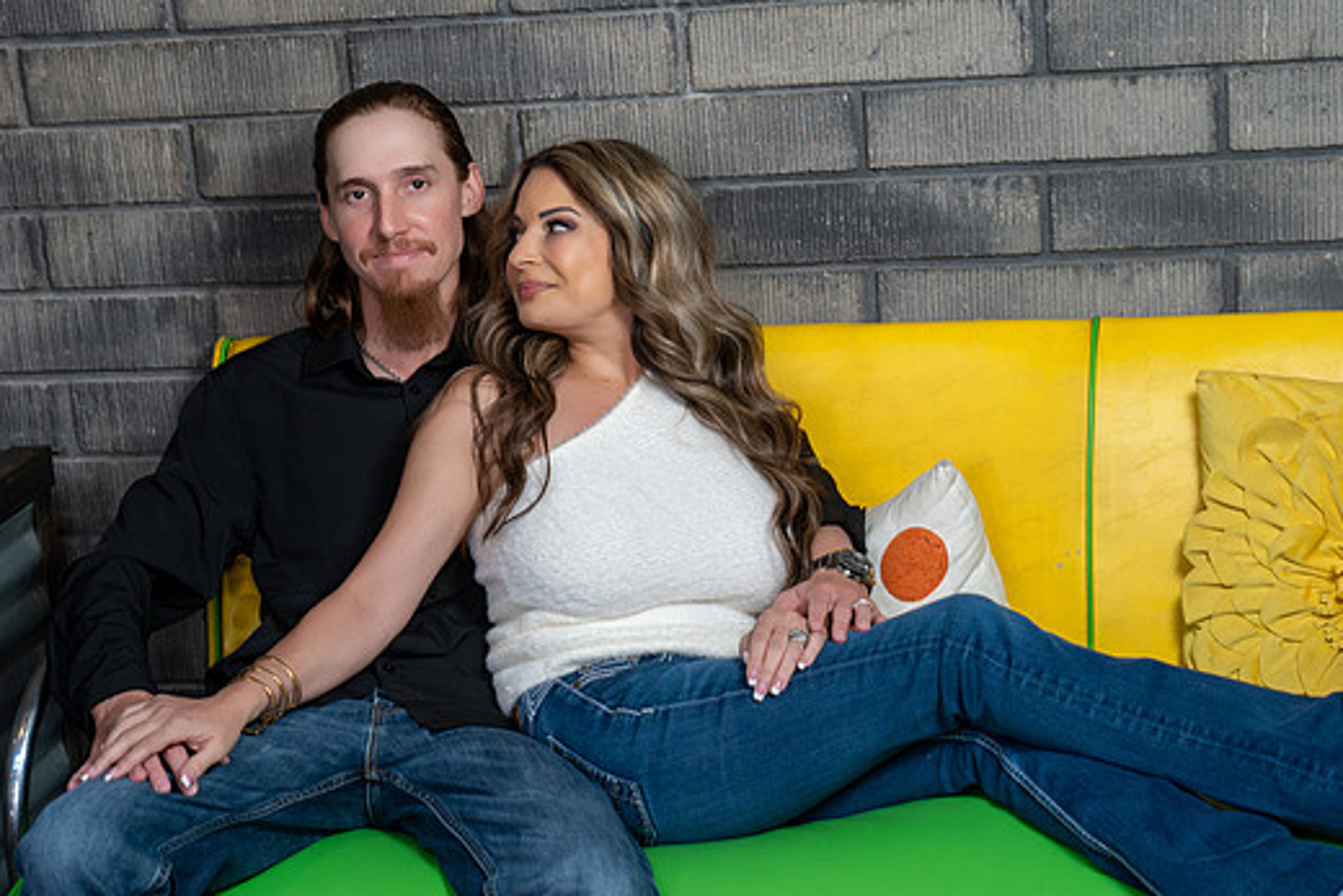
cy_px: 425
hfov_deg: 29.6
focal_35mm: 68
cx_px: 697
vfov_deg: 20.0
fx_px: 2537
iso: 640
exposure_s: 1/60
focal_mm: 61
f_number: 4
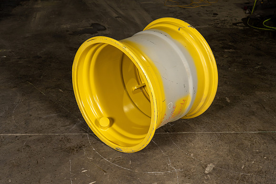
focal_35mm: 49
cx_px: 138
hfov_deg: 40.3
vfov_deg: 27.5
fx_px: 376
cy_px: 92
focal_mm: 49
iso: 500
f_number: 5.6
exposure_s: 1/100
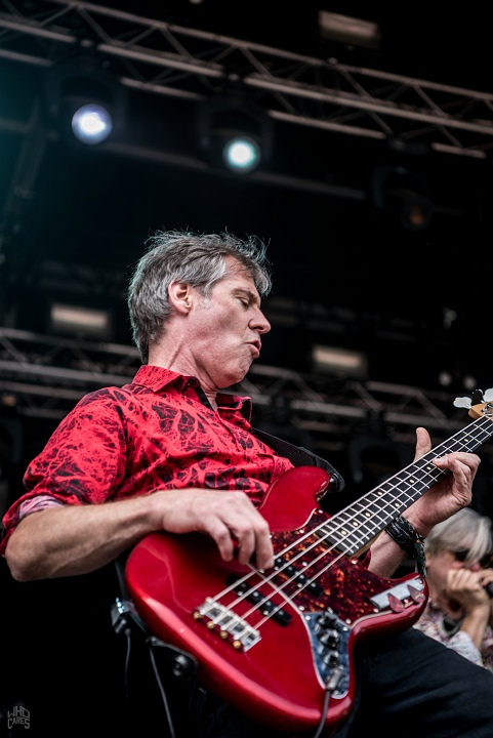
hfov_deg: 19.5
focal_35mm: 70
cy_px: 369
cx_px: 246
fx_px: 1436
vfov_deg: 28.8
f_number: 3.2
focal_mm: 70
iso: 125
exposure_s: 1/320
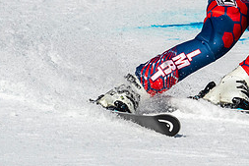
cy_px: -28
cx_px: 264
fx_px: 13702
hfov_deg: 1.0
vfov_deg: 0.7
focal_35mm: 1980
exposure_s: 1/2000
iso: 200
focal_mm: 400
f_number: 8
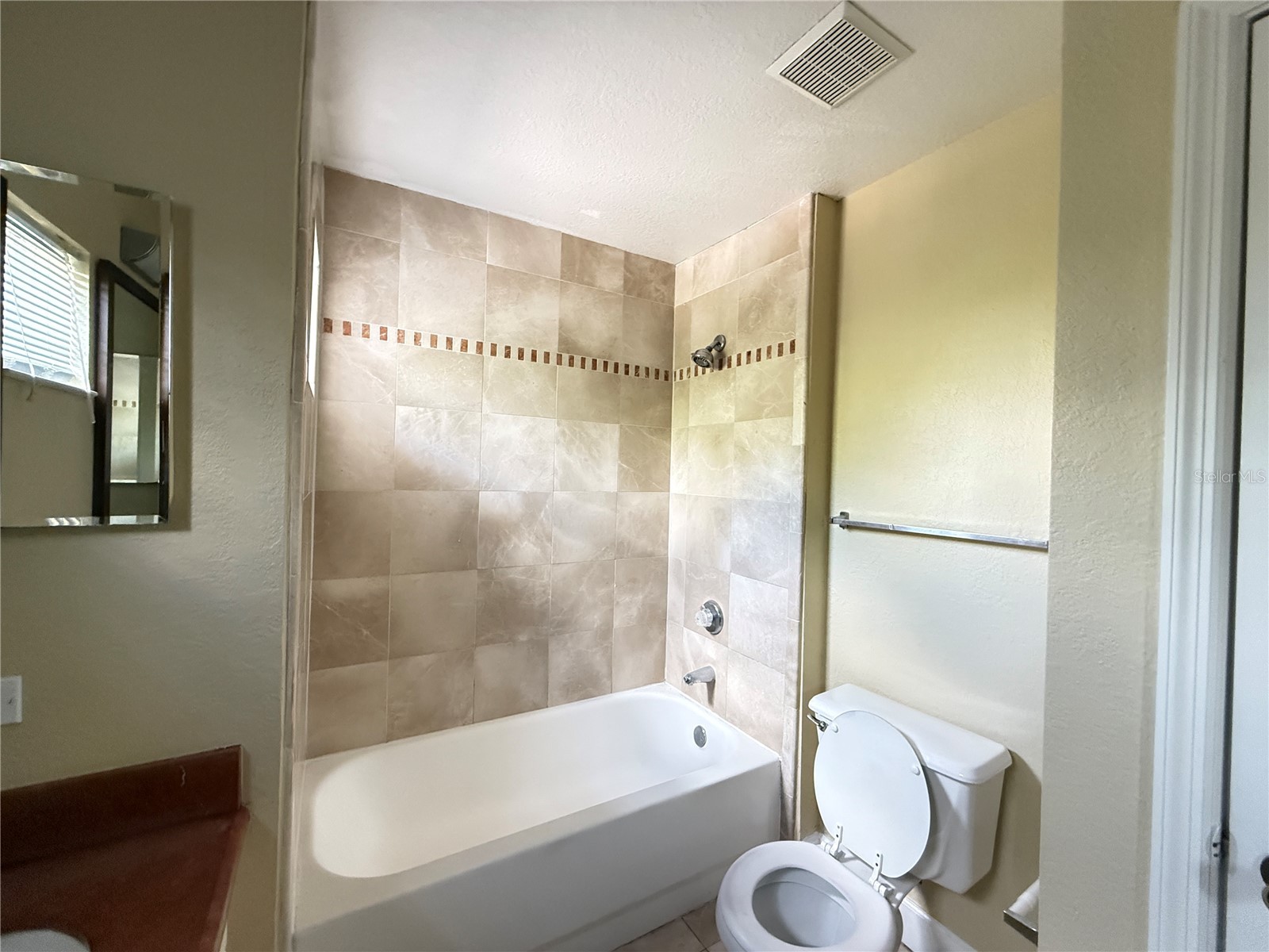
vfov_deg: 85.7
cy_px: 476
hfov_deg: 102.1
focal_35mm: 14
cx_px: 634
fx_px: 513
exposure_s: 1/60
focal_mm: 2.22
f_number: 2.2
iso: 800
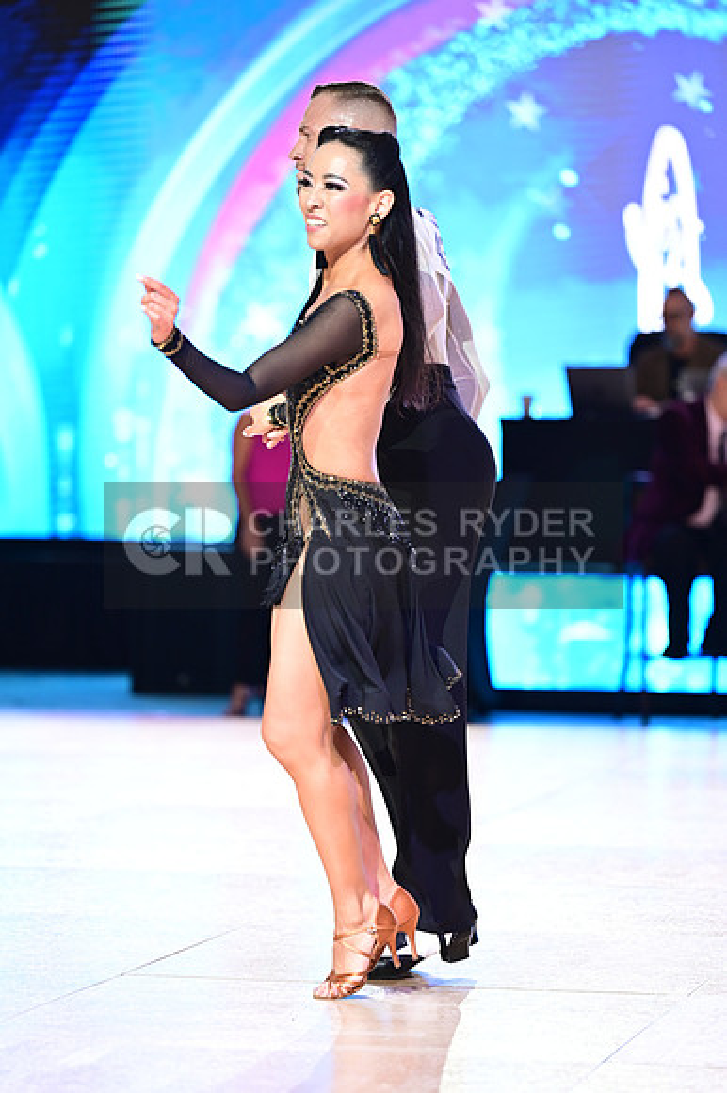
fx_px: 4397
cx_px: 364
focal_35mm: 145
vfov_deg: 14.2
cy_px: 546
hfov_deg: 9.5
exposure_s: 1/250
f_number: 2.8
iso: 1600
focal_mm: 145
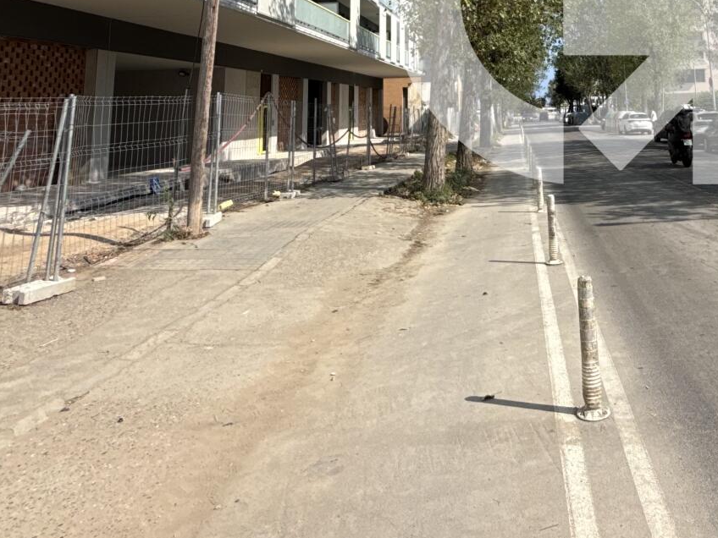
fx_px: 684
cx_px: 572
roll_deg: +3.2
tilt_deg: +9.4
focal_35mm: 33
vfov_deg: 38.0
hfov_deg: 51.9
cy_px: -6
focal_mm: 2.22
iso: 50
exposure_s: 1/1698
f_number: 2.2
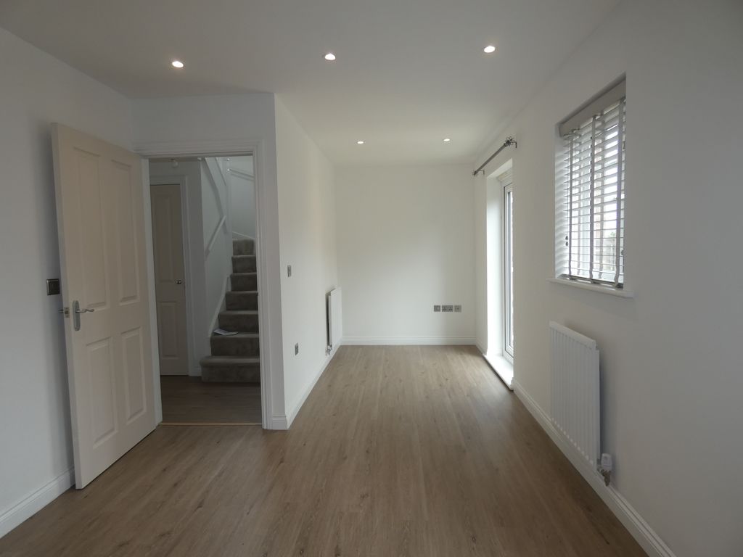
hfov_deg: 81.7
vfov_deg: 66.0
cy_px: 278
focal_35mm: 20
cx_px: 372
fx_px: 429
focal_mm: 3.6
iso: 80
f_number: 2.8
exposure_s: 1/80
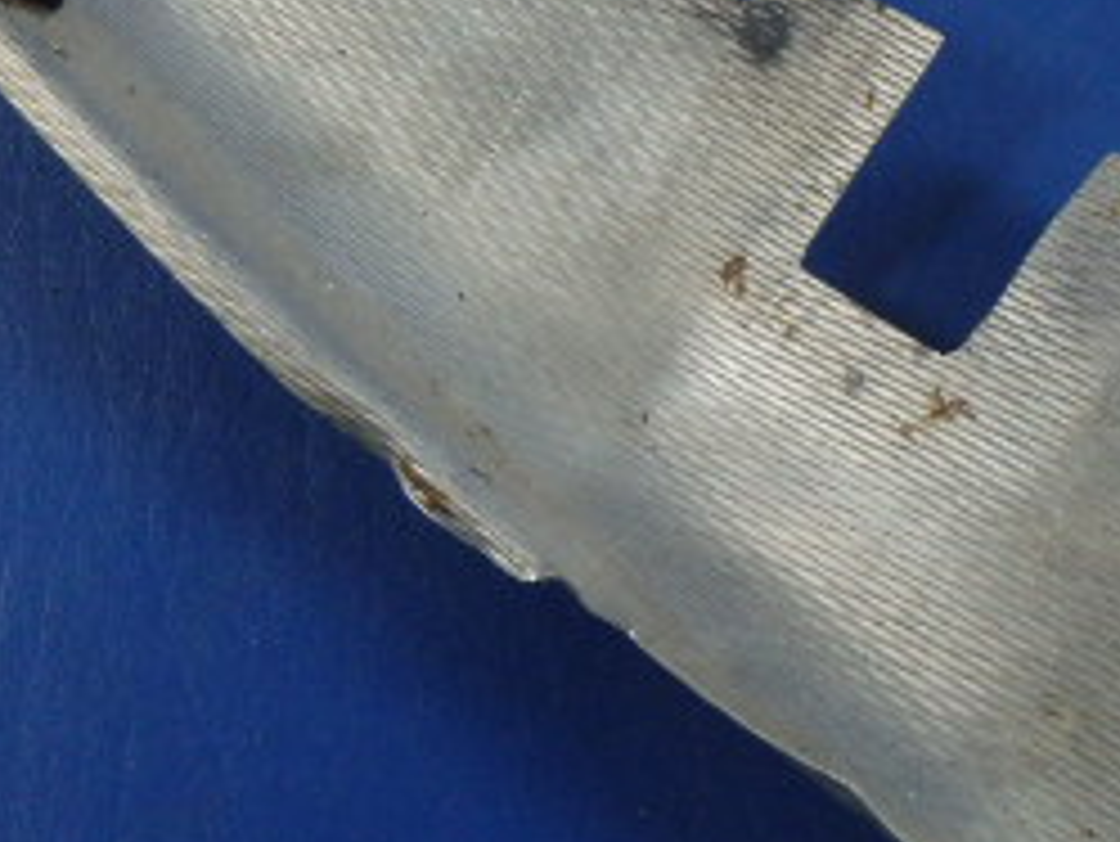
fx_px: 2331
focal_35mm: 72
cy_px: 0
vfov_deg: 19.8
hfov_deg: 26.5
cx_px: 207
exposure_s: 1/30
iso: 500
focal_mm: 5
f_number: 3.9
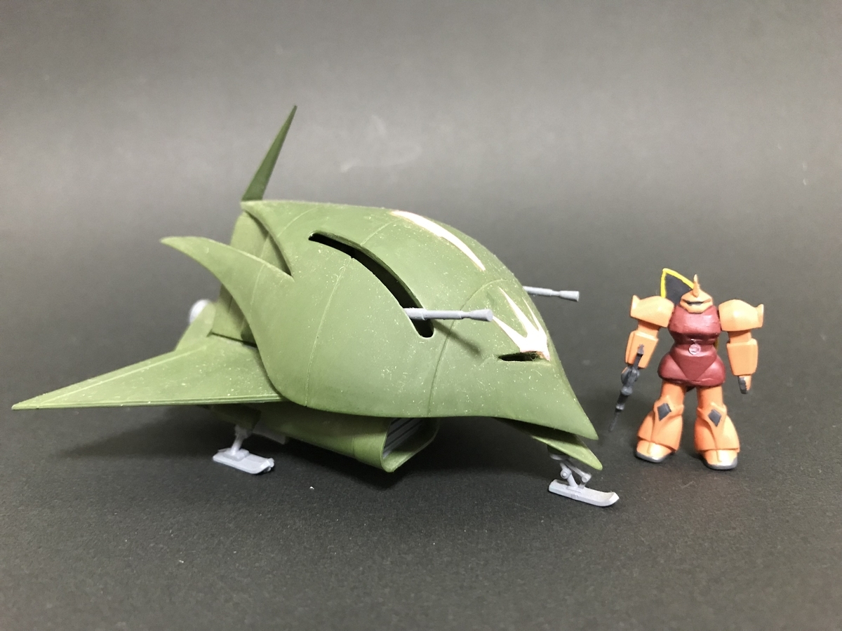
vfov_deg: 49.7
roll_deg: -0.9
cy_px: 316
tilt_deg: -14.6
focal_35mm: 28
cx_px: 421
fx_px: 681
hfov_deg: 63.4
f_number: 1.8
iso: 100
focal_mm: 3.99
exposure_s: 1/6
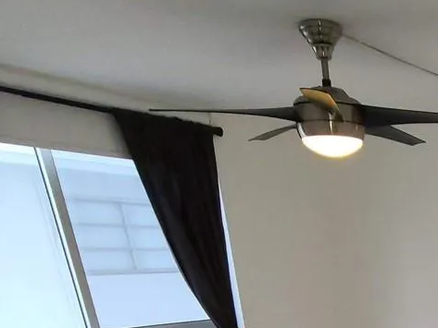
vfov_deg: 23.1
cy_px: 546
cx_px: 502
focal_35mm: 44
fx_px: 557
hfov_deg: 35.5
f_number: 2.2
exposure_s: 1/60
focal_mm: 2.2
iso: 320
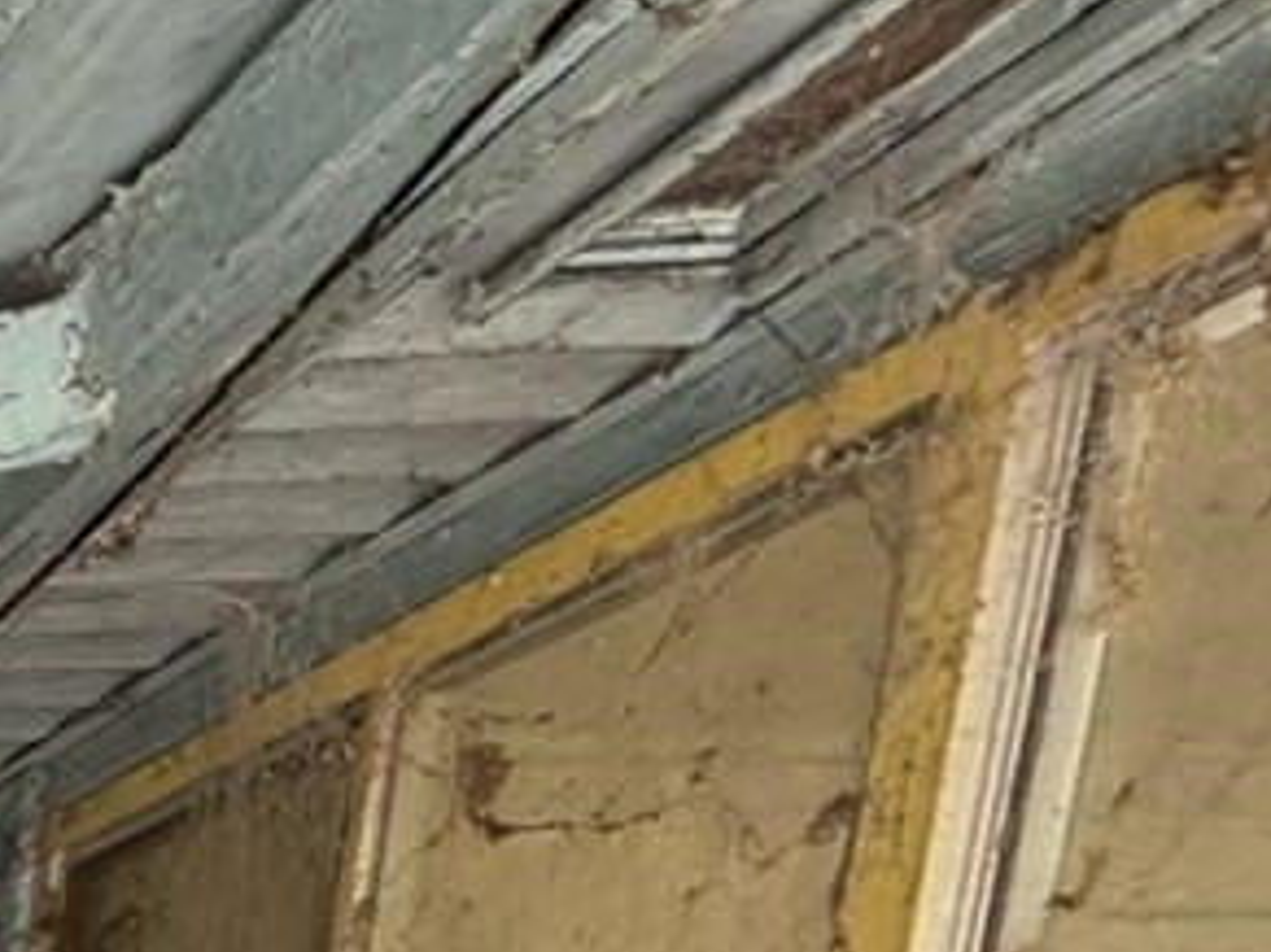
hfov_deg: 17.4
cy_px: 2035
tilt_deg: -12.7
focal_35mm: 77
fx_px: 2826
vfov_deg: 14.8
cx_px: -1332
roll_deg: -2.4
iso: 100
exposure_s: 1/121
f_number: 2.2
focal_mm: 2.22
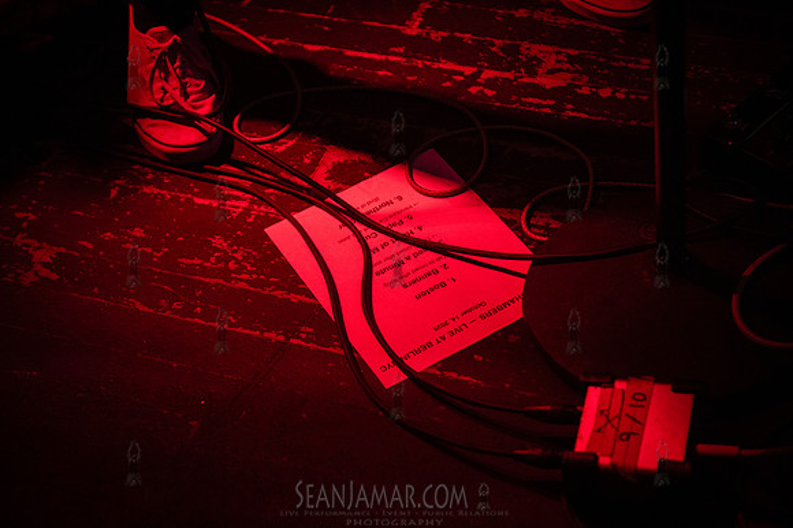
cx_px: 396
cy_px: 264
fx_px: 1541
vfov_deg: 19.4
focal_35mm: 70
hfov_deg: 28.9
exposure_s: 1/320
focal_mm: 70
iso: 8000
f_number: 3.5
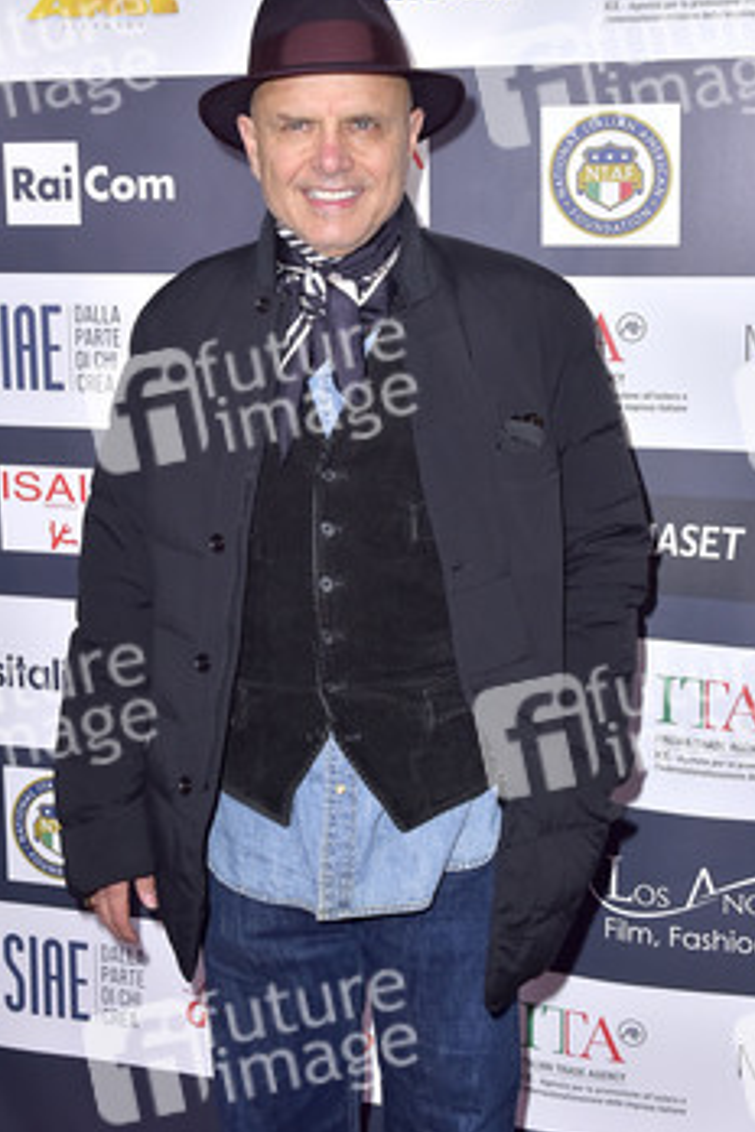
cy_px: 559
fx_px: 1447
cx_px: 347
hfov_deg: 29.2
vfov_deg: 42.7
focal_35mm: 46
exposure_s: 1/320
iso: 500
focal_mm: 40
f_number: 6.3
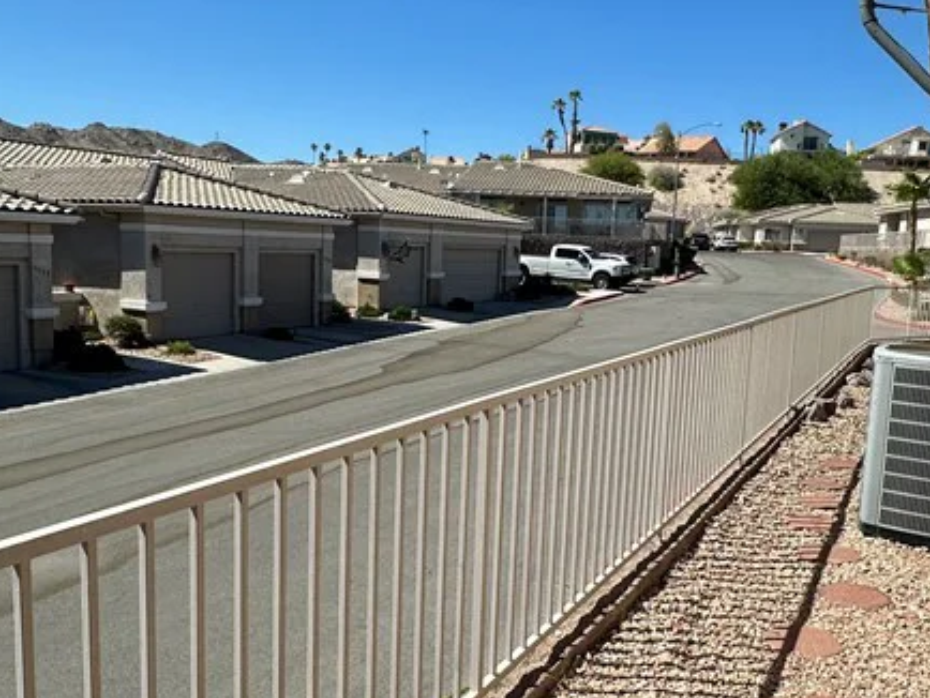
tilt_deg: -8.1
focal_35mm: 33
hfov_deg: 55.3
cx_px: 499
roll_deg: -0.4
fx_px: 887
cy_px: 370
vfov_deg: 43.0
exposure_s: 1/2959
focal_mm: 2.22
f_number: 2.2
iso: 50
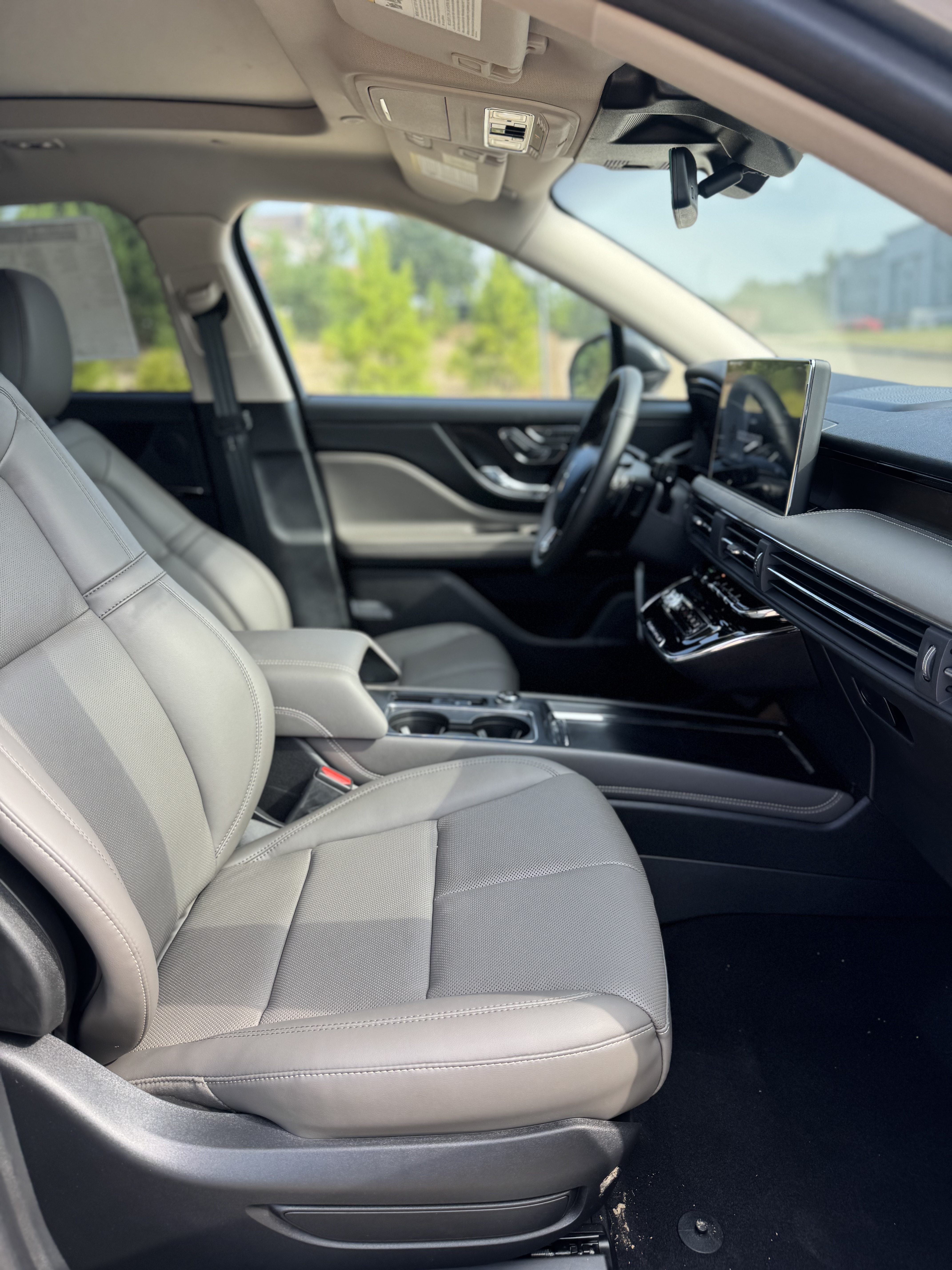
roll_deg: +5.3
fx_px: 880
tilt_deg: -15.1
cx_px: 476
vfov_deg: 71.6
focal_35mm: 24
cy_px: 635
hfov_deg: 56.8
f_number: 1.78
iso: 80
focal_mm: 6.76
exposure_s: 1/510
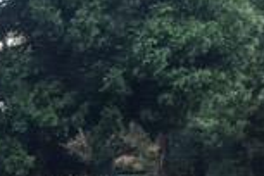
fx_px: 924
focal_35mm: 126
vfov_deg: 10.5
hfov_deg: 15.3
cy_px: 271
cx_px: -109
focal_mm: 4.15
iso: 100
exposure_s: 1/30
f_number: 2.2
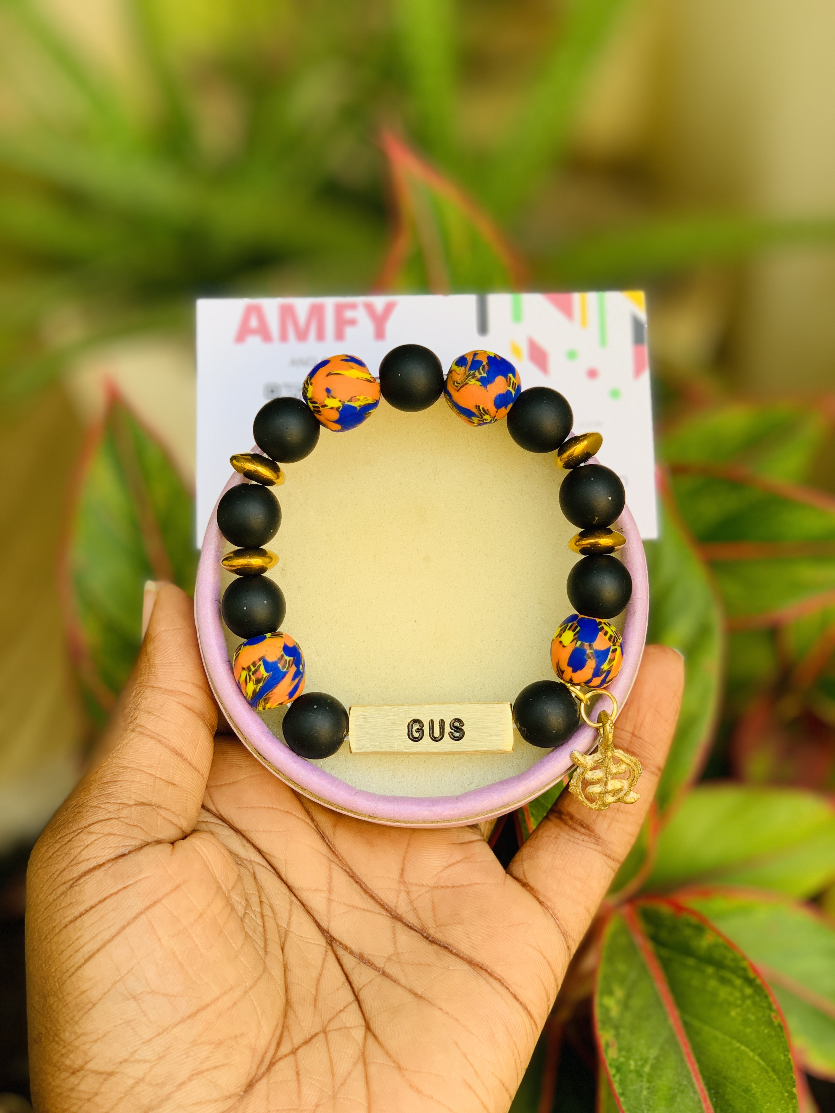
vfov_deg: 36.8
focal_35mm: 52
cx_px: 418
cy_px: 556
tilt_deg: -25.5
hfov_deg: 28.0
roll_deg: -1.6
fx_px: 1672
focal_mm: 6
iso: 16
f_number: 2.4
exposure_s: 1/122
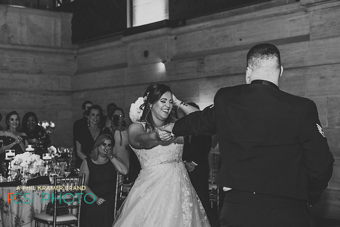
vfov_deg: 21.5
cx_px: 161
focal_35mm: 63
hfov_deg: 31.8
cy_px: 108
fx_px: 596
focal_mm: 60
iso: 500
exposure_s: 1/60
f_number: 3.5
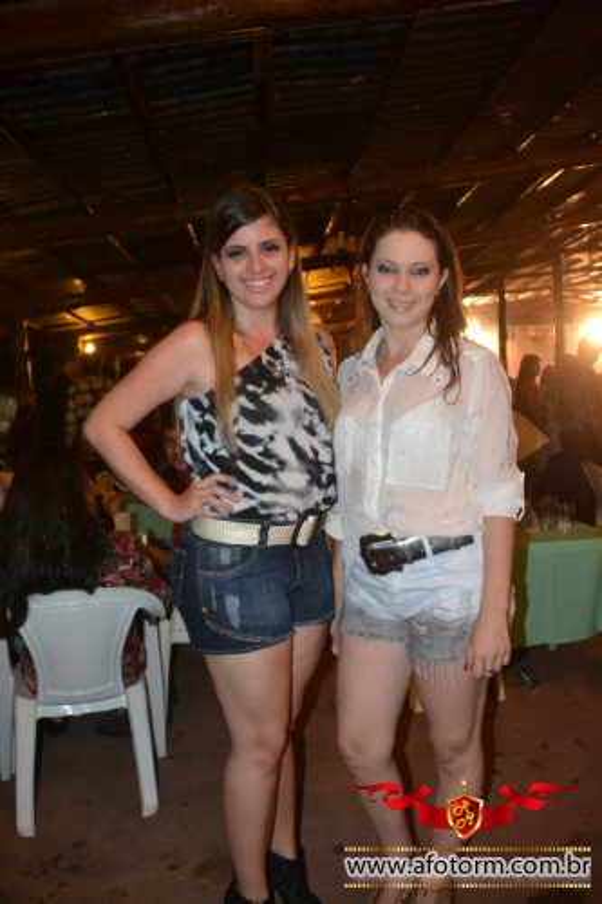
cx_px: 301
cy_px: 452
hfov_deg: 43.6
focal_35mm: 30
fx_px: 753
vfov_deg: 61.9
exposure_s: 1/60
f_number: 3.5
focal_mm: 20
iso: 2500
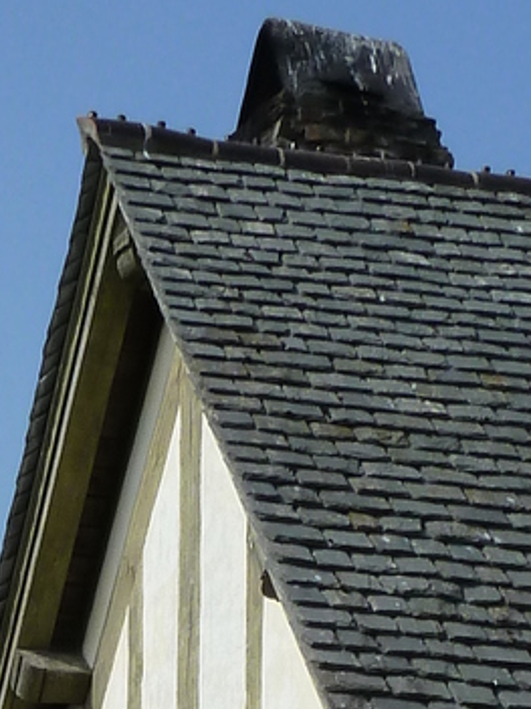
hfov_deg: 12.8
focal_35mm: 114
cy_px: 1398
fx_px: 2333
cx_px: 2
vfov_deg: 14.5
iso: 125
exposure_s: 1/500
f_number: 5.6
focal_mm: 4.1
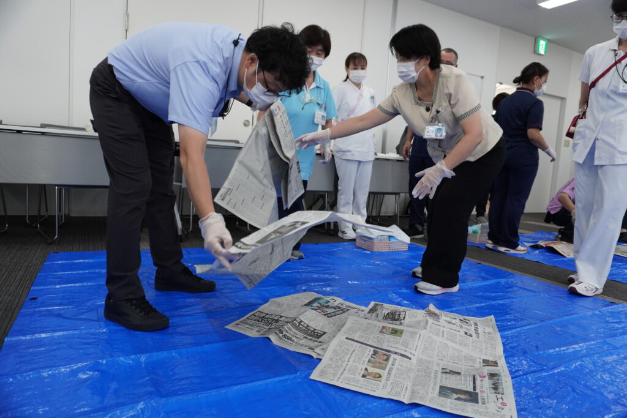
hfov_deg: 73.7
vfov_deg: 53.1
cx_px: 314
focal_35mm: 24
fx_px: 418
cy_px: 209
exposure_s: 1/160
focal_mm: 16
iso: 500
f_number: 4
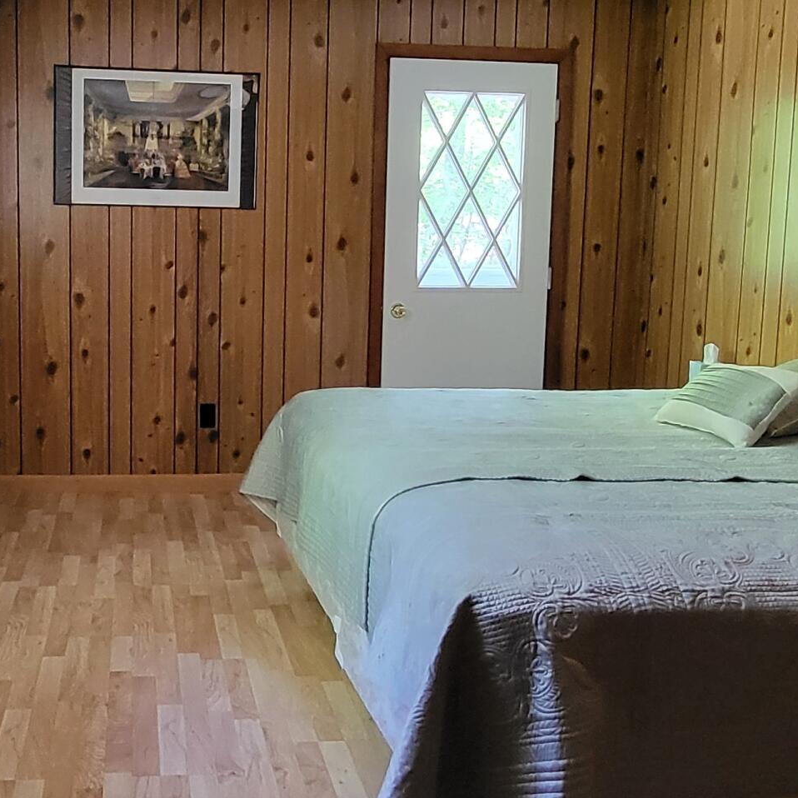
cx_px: 232
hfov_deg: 45.0
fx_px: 939
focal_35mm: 36
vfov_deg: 45.9
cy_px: 337
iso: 500
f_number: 2.2
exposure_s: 1/30
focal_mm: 1.74
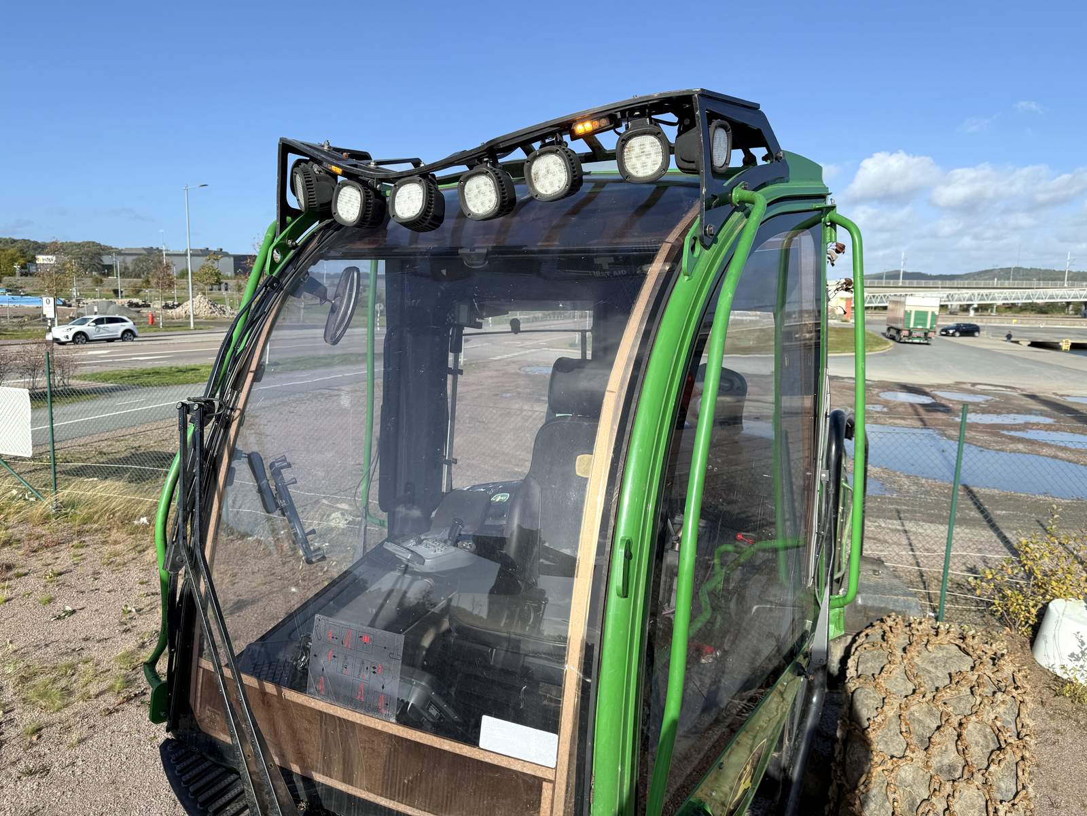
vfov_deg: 56.8
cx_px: 544
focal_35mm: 24
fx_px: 754
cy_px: 408
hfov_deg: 71.6
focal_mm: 6.76
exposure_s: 1/3759
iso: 80
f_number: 1.78
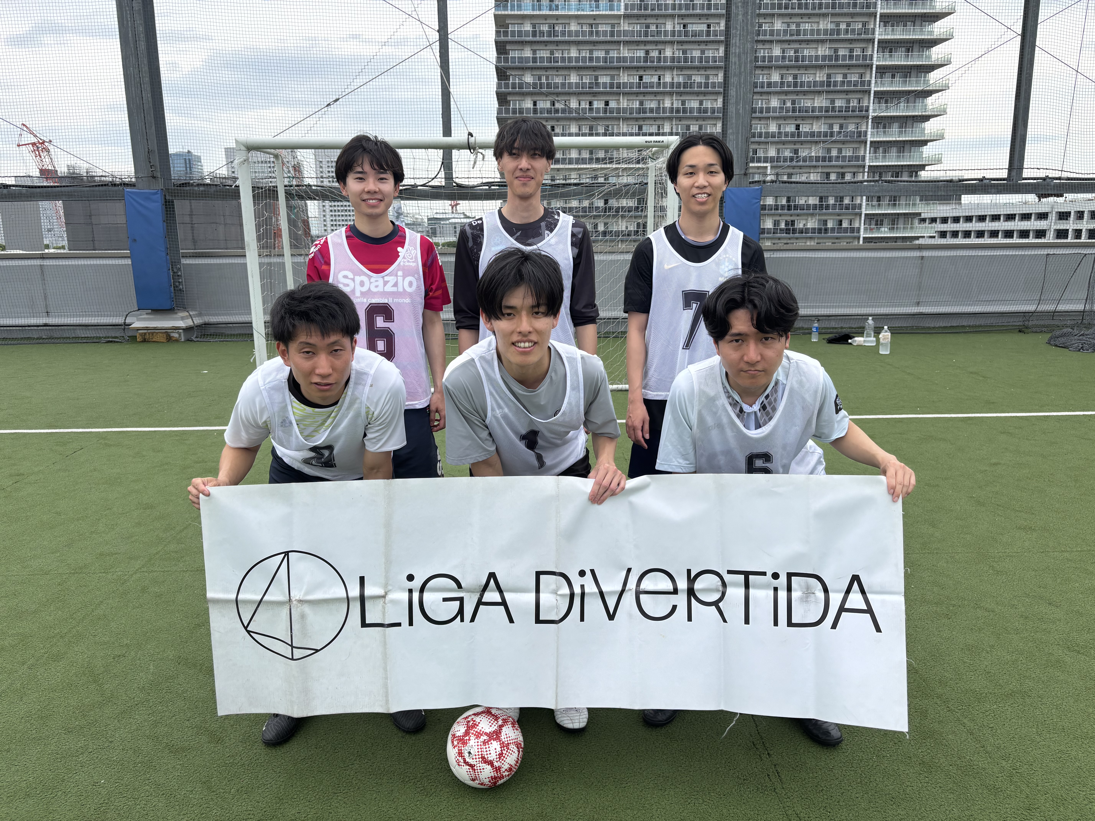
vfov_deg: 53.1
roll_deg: -0.2
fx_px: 822
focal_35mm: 26
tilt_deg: -13.0
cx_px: 548
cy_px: 410
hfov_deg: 67.3
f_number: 1.6
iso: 50
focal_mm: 5.96
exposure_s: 1/2151
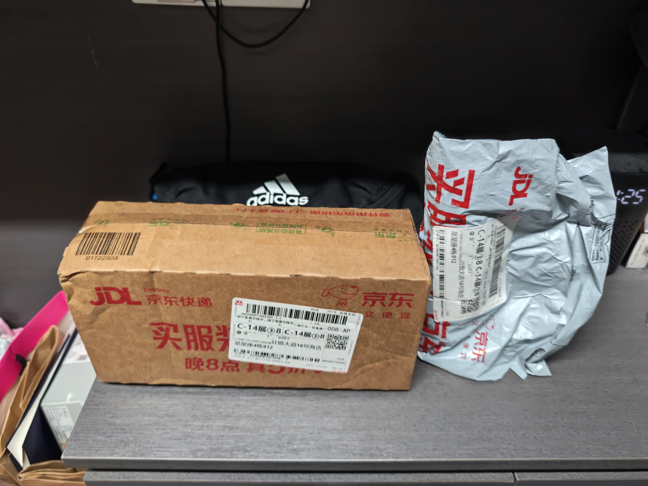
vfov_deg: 58.9
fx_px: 431
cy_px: 243
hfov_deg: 73.9
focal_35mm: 23
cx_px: 324
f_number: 1.62
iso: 1250
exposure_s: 1/25
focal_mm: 6.55
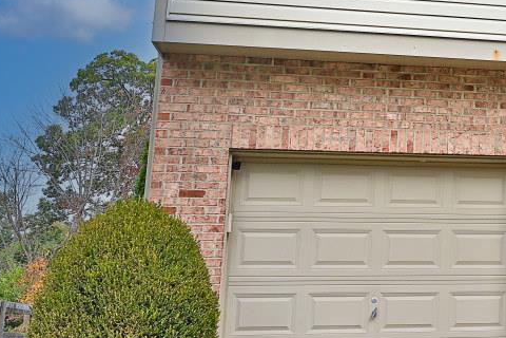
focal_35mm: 75
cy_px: 67
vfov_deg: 18.0
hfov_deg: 22.8
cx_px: 724
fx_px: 1054
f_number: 5.6
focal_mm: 24
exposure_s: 1/250
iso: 160
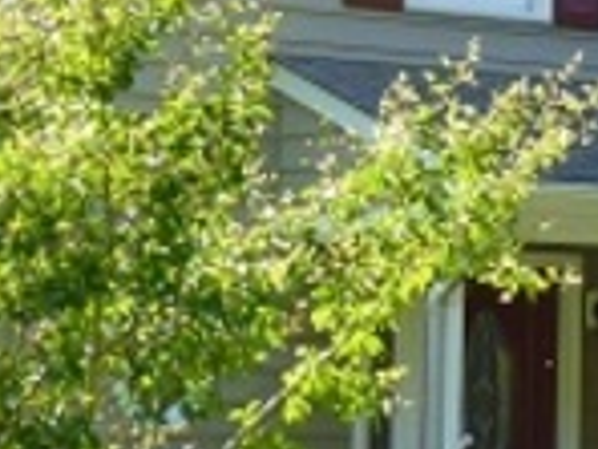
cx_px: 754
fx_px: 3040
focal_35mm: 176
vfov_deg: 8.4
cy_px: 117
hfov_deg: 11.0
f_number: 3.7
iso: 100
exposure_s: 1/125
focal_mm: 6.9
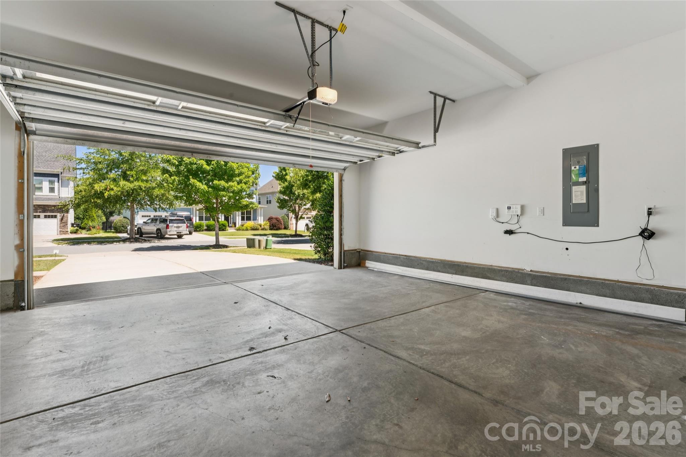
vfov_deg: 71.4
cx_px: 343
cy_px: 228
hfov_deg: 94.3
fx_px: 318
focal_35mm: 17
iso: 100
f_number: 13
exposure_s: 1/13
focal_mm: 16.7
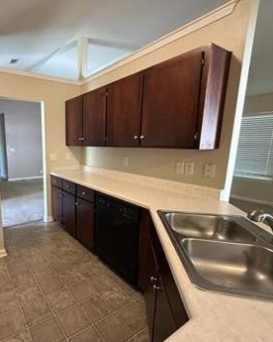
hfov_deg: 67.2
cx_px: 74
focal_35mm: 19
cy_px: 177
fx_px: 192
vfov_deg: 83.2
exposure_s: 1/60
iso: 640
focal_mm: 2.22
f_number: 2.2
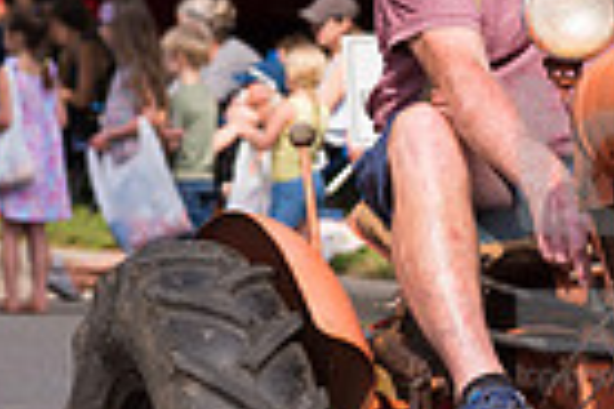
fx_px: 7521
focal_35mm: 441
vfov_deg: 3.1
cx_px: 654
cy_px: 233
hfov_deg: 4.7
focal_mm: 105
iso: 160
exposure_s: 1/500
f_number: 6.3
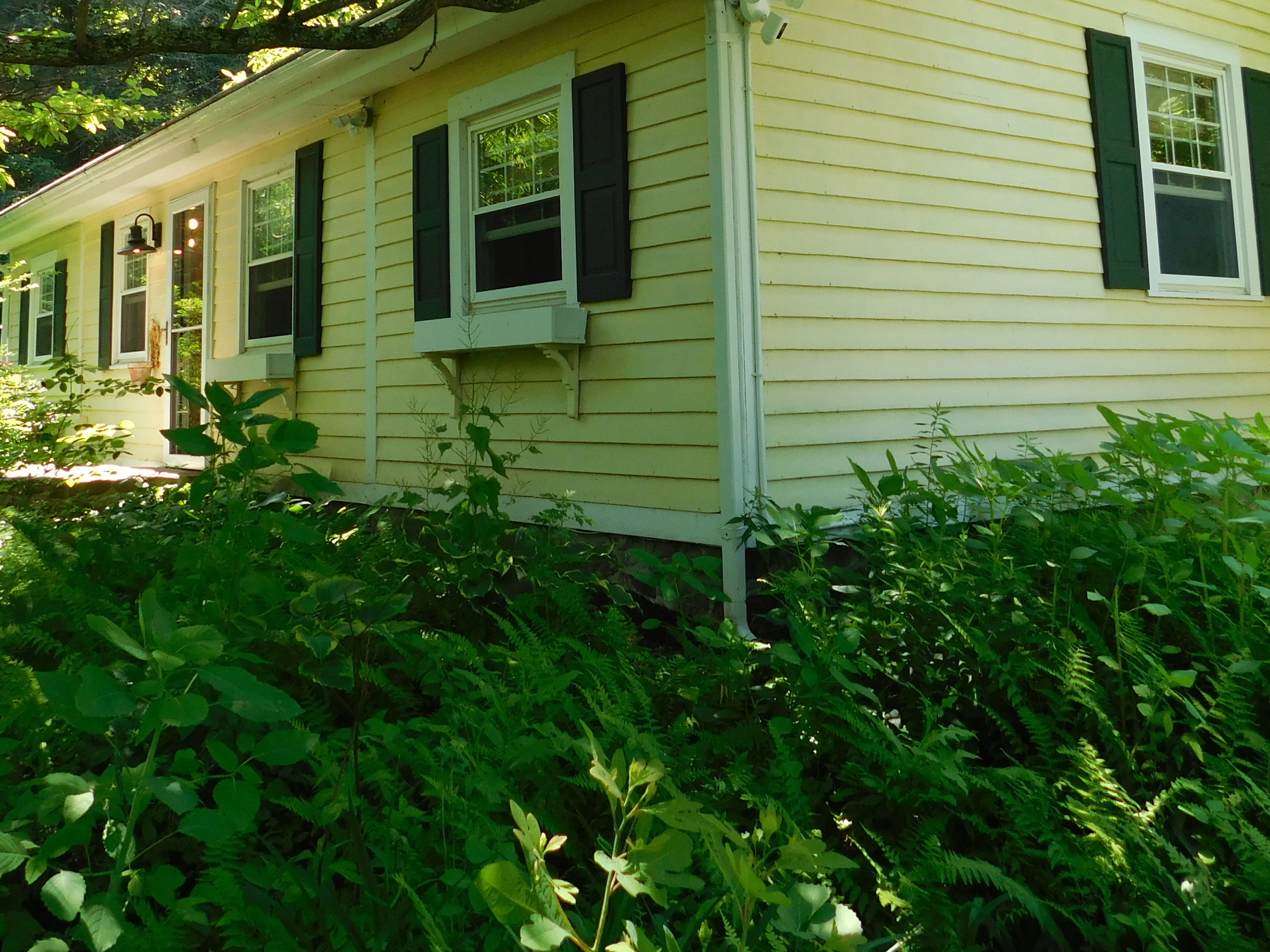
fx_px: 1357
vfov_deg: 37.3
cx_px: 637
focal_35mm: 37
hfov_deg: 50.1
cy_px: 196
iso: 125
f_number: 3
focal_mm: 4
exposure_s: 1/160
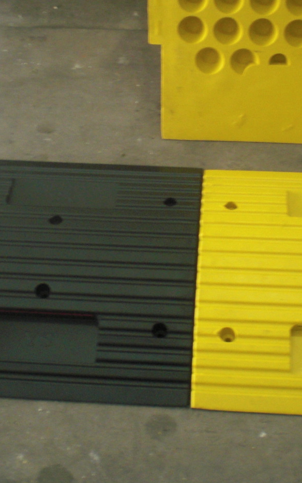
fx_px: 908
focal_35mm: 69
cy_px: 179
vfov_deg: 29.7
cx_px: 163
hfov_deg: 18.9
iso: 200
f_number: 3.1
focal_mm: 6.3
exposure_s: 1/10
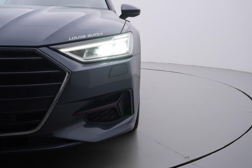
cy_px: 84
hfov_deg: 53.1
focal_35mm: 36
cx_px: 126
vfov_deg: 36.9
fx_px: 252
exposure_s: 1/80
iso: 125
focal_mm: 24
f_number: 4
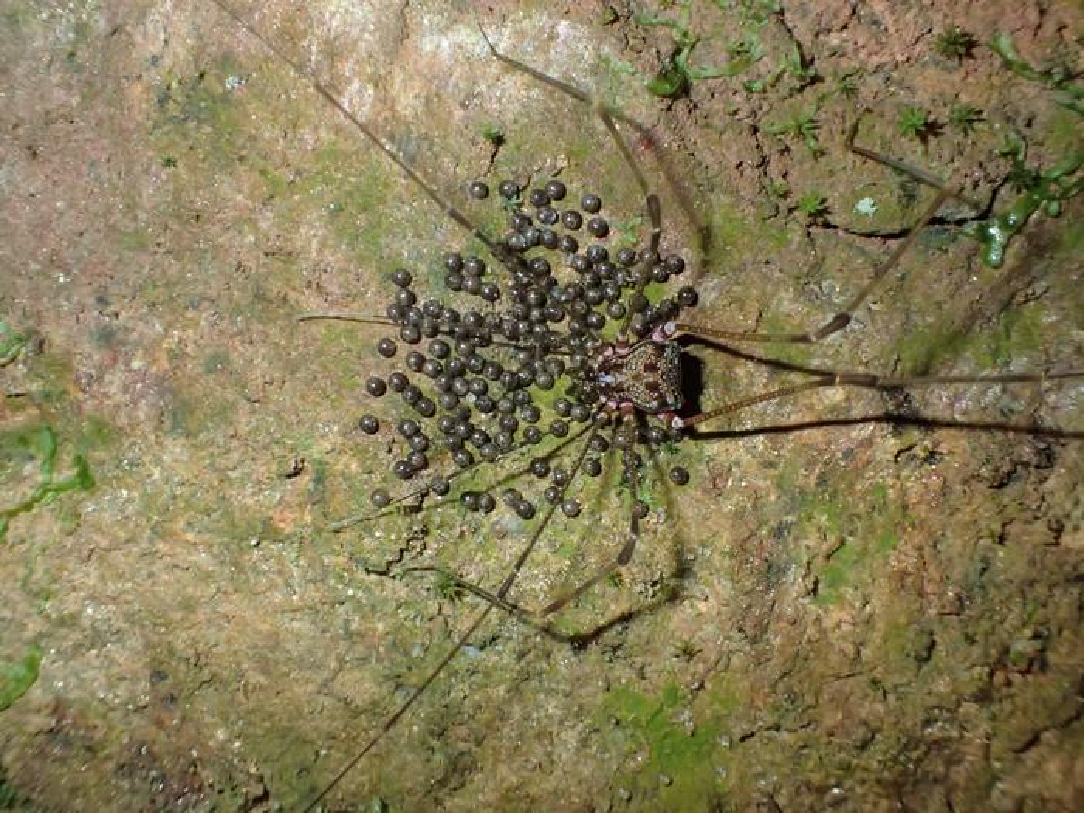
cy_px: 406
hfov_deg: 60.0
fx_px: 939
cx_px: 542
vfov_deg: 46.8
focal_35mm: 30
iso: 800
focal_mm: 5.5
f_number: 6.3
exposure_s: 1/30
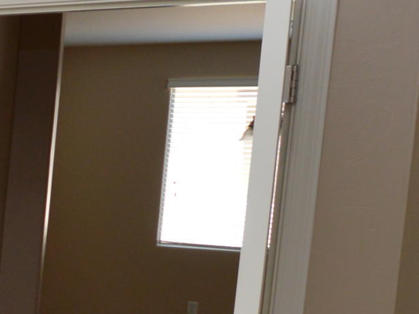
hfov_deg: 16.9
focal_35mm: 70
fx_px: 847
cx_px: -495
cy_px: 215
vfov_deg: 20.9
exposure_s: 1/60
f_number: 4
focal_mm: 10
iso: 400
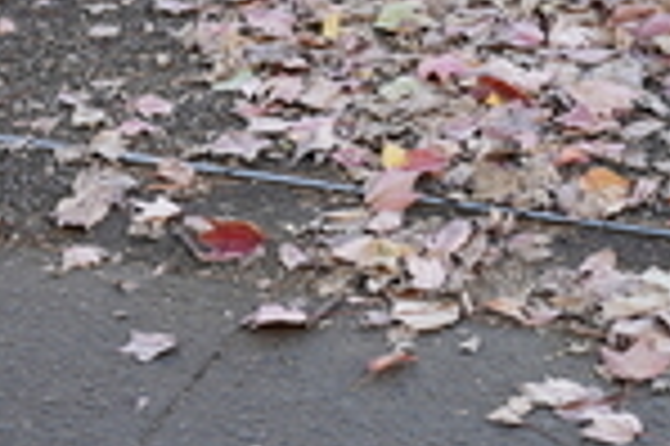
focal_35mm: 173
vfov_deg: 7.9
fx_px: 3216
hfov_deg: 11.9
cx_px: 517
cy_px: 50
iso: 160
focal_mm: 43
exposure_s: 1/50
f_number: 5.6
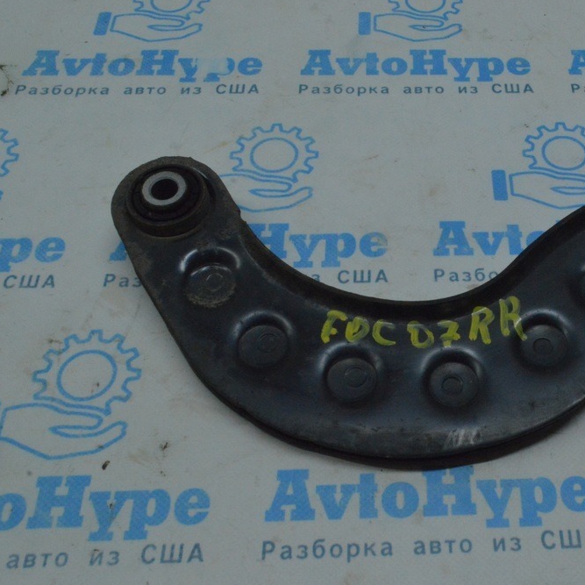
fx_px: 822
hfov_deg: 38.2
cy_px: 289
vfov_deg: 39.2
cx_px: 436
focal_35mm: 43
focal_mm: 22
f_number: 25
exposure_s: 1/80
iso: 4500
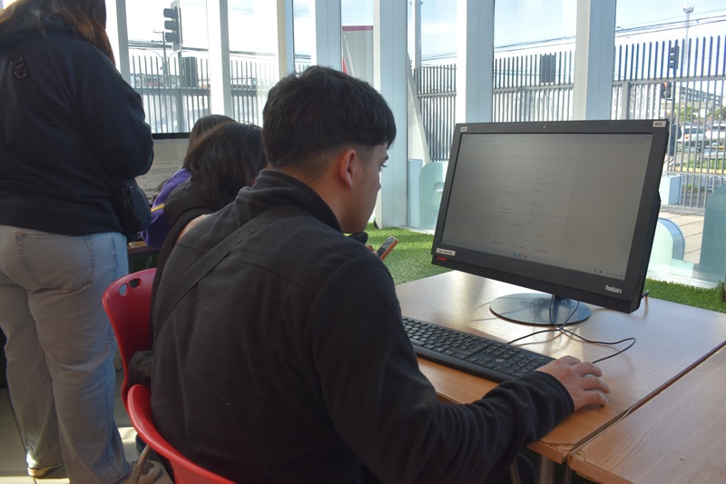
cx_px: 363
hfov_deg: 67.4
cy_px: 242
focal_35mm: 27
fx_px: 544
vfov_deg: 47.9
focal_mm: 18
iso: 250
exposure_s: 1/125
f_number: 5.6
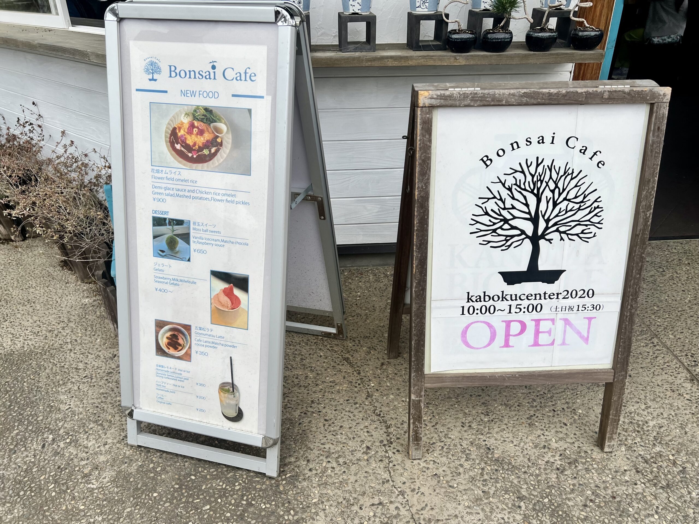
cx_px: 350
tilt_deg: -28.7
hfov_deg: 67.3
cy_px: 262
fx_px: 525
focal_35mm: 26
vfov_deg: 53.1
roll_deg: +0.0
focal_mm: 5.7
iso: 50
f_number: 1.5
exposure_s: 1/3356
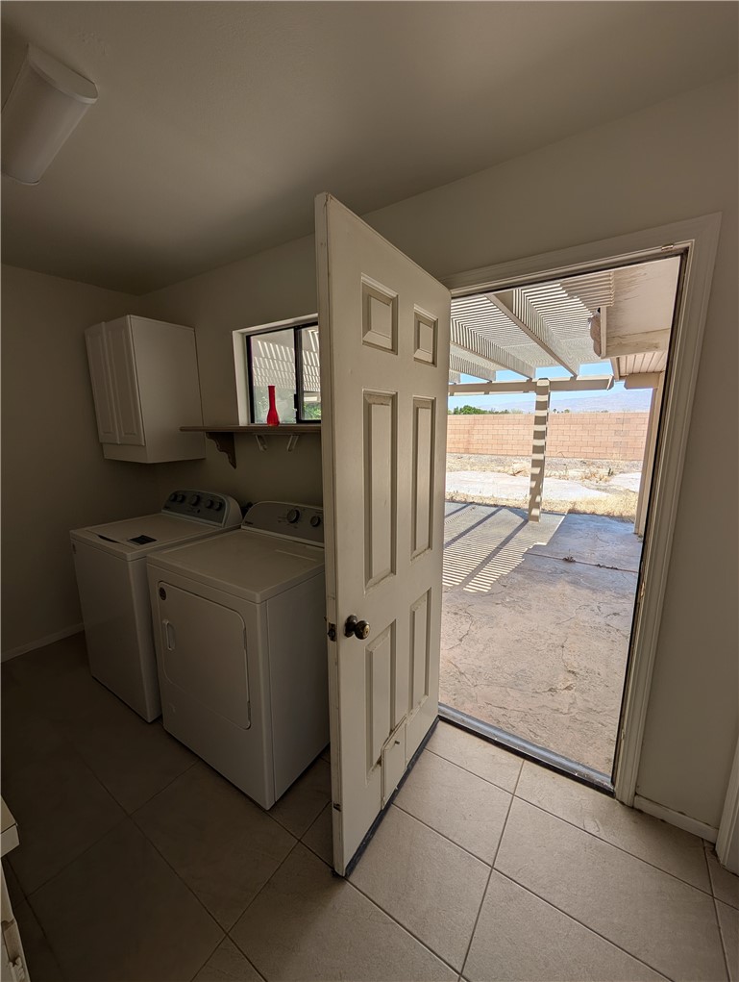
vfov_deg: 110.4
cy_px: 491
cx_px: 370
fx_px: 341
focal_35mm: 12
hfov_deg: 94.7
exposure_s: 1/1499
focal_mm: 2.02
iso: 54
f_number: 1.7
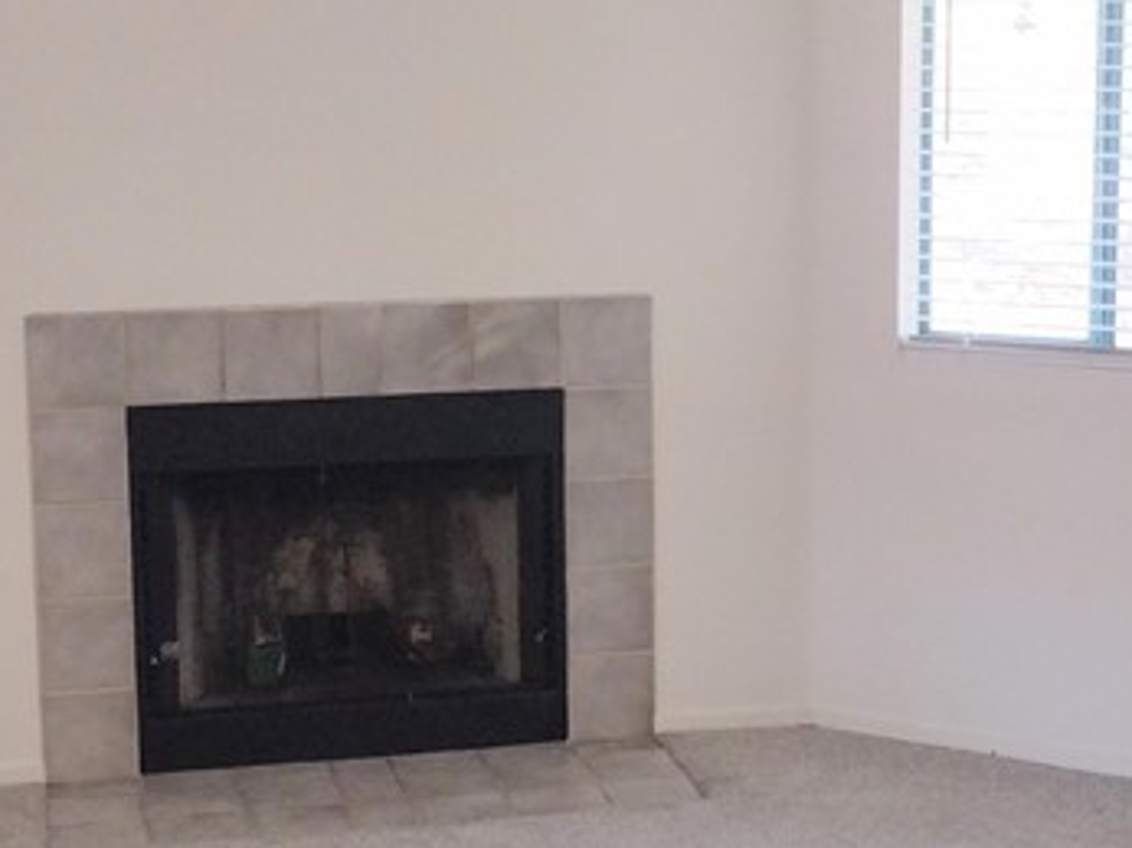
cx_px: 595
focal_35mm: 80
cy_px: 458
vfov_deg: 18.4
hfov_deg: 24.4
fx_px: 2614
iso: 179
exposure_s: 1/120
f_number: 1.7
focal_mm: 4.71
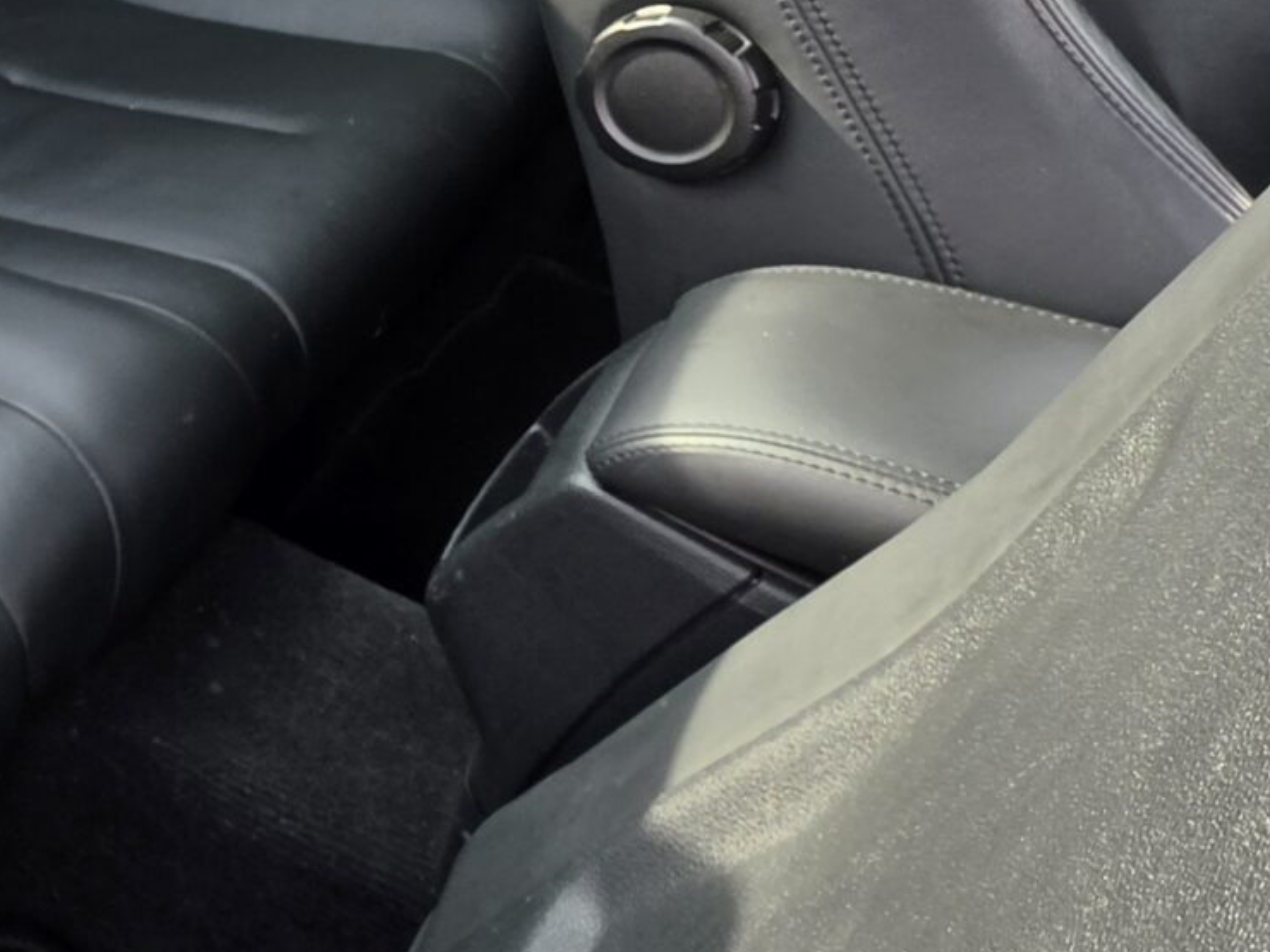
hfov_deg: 31.4
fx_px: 1651
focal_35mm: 45
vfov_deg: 28.8
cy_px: -122
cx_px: -420
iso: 25
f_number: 1.9
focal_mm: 2.2
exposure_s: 1/100
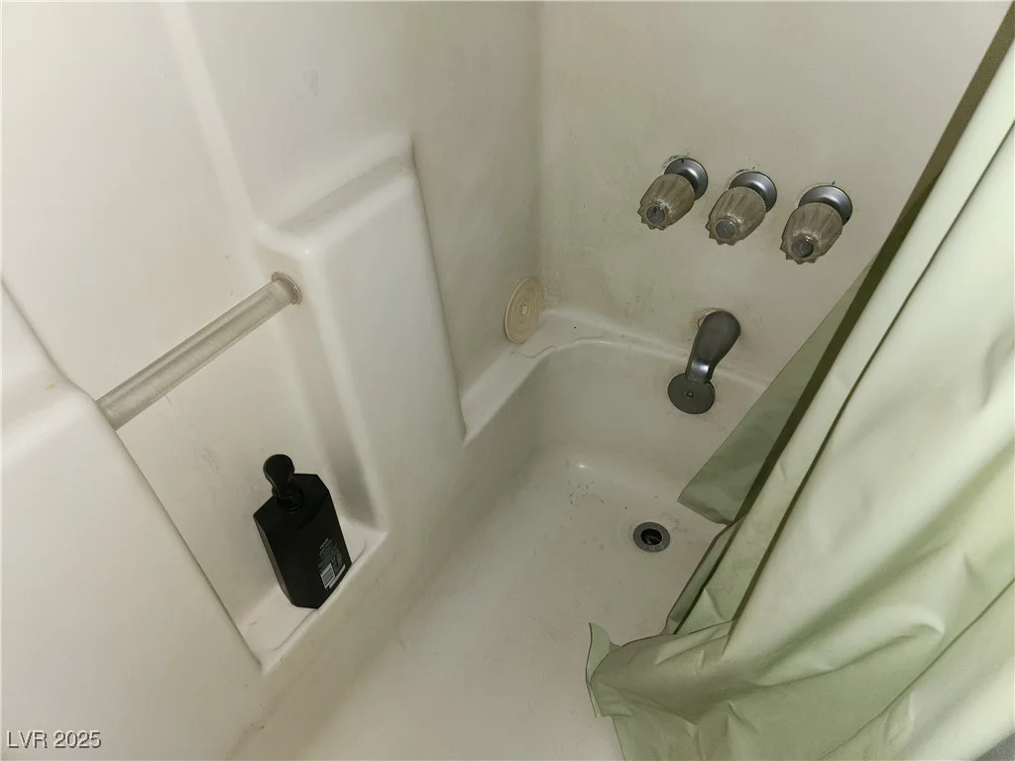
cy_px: 380
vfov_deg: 58.9
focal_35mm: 23
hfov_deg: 73.9
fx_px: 674
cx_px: 508
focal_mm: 5.4
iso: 64
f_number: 1.8
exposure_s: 1/50
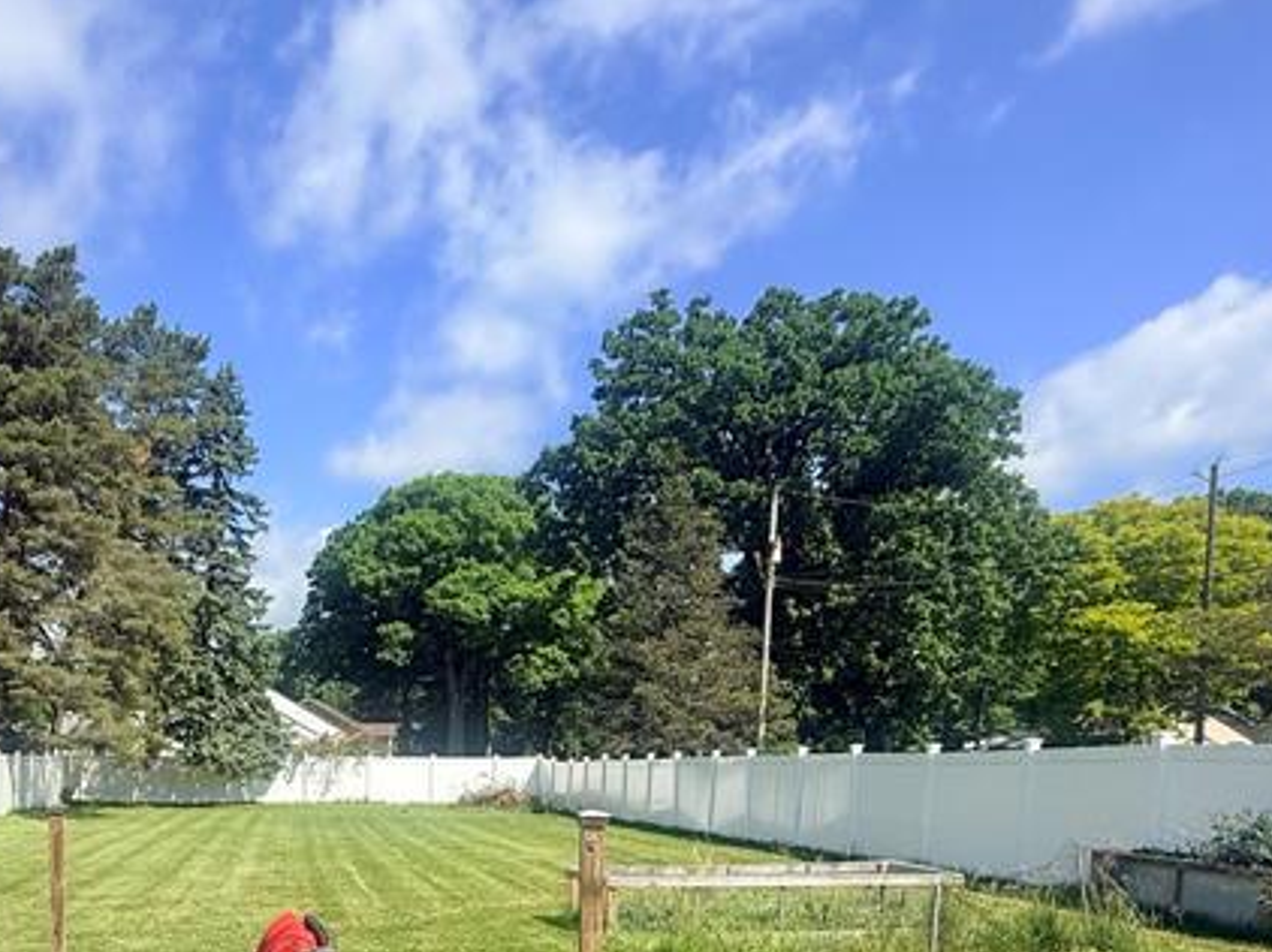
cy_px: 813
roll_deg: +0.2
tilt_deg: -2.4
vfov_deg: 39.4
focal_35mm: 34
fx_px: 1249
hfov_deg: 51.3
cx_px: 292
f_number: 2.2
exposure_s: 1/1745
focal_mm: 2.22
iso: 50
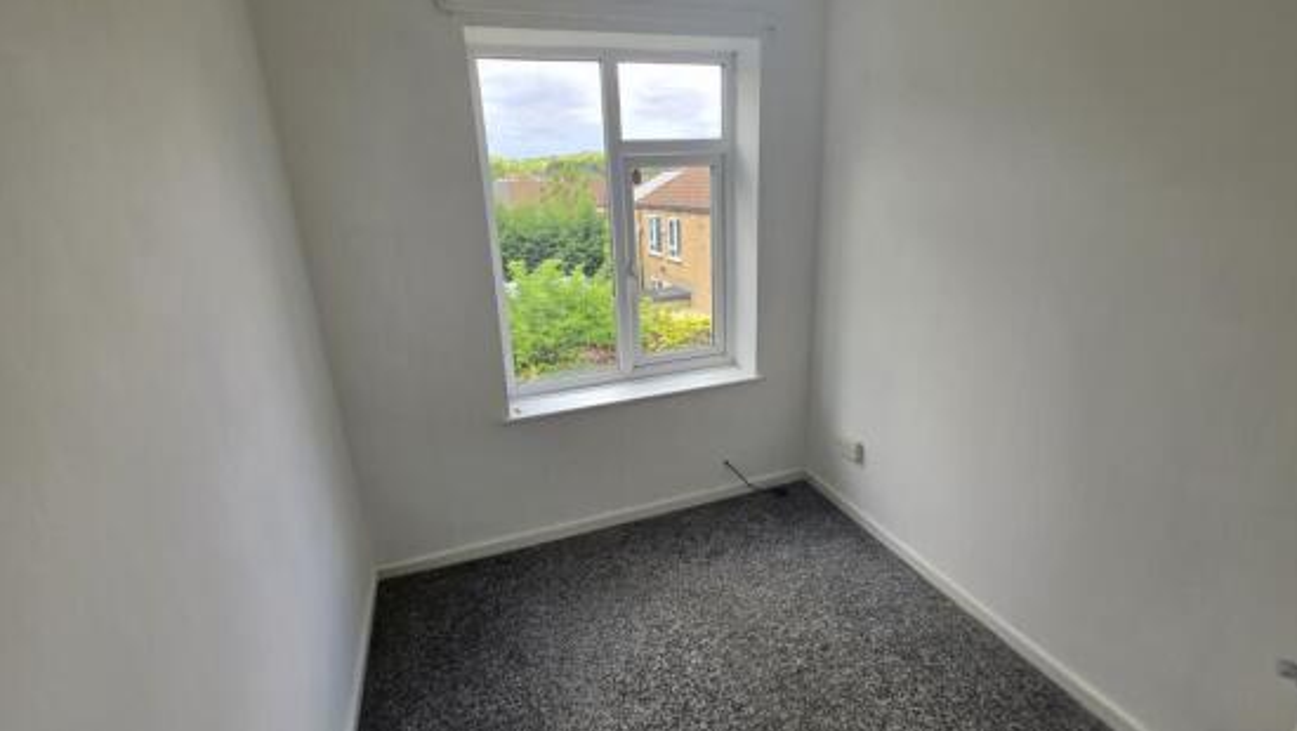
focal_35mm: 15
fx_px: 516
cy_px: 357
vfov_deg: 70.6
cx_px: 643
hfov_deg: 103.0
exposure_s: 1/120
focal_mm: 2.2
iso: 16
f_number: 1.9
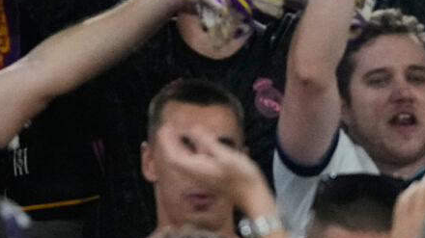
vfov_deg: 1.0
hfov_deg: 1.8
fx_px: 13731
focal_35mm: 1219
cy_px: -469
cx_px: -156
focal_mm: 200
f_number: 3.5
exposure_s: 1/1250
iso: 4000
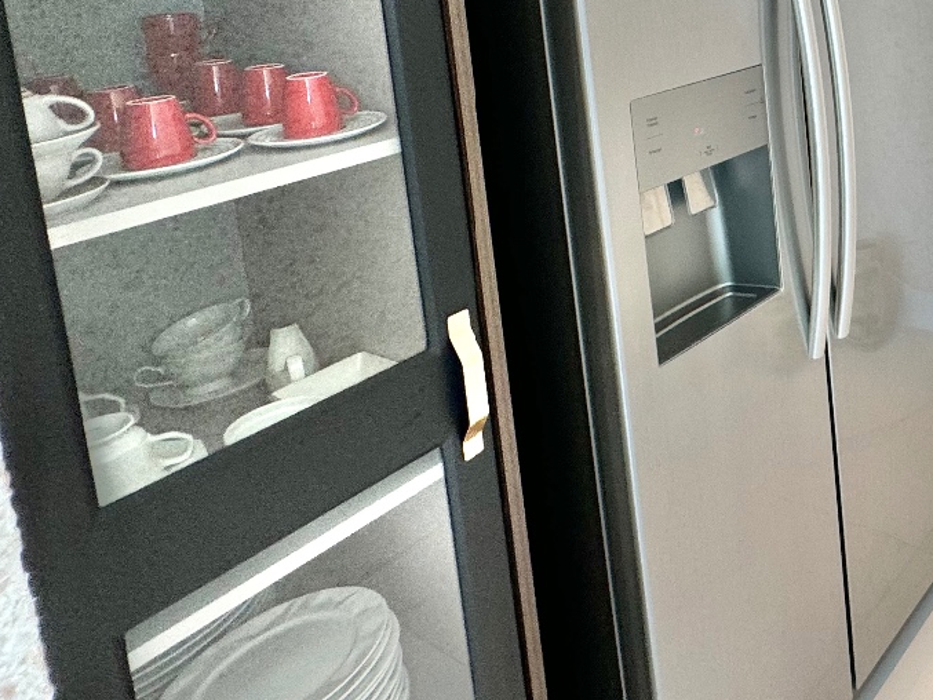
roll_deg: +2.2
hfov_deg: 46.1
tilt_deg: -3.1
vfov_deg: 39.9
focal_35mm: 31
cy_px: -3
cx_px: 985
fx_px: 836
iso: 100
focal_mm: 2.22
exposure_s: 1/120
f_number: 2.2
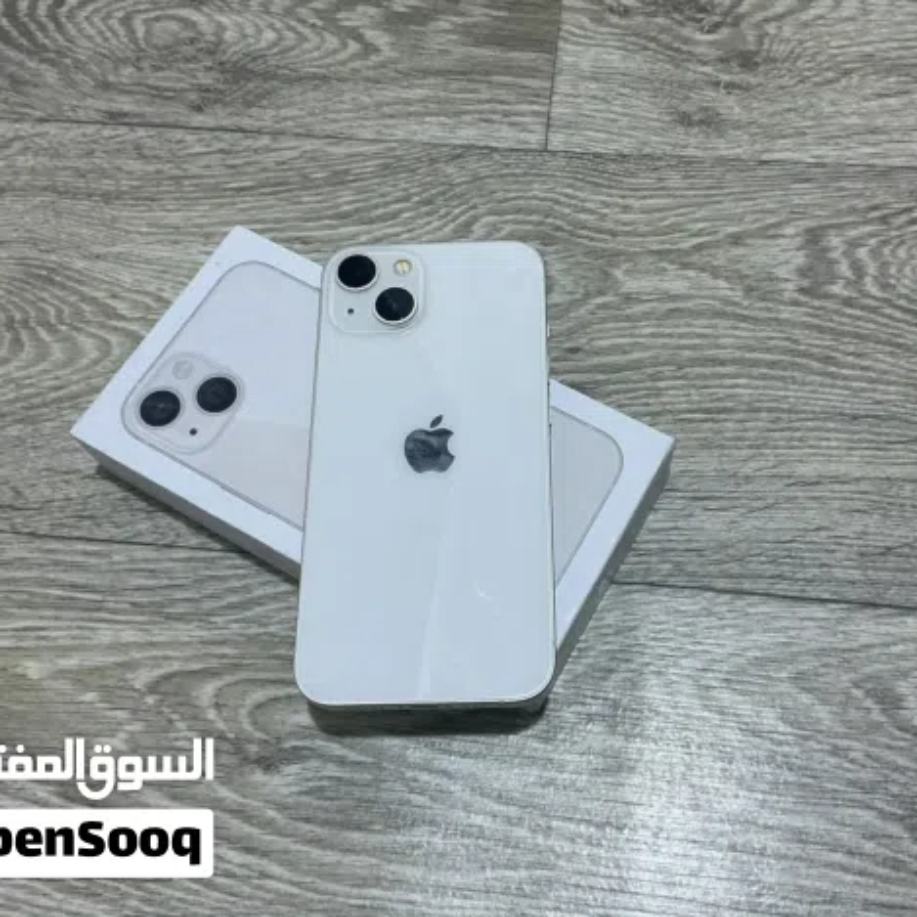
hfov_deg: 47.1
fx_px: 1049
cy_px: 456
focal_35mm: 35
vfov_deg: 47.2
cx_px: 508
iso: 100
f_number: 1.8
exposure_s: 1/60
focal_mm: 3
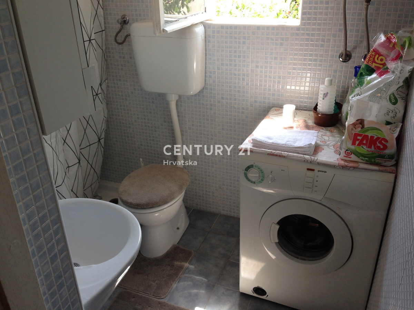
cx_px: 207
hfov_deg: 55.4
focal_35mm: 33
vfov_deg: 42.9
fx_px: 395
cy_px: 155
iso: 50
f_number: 2.4
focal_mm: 4.12
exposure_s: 1/120
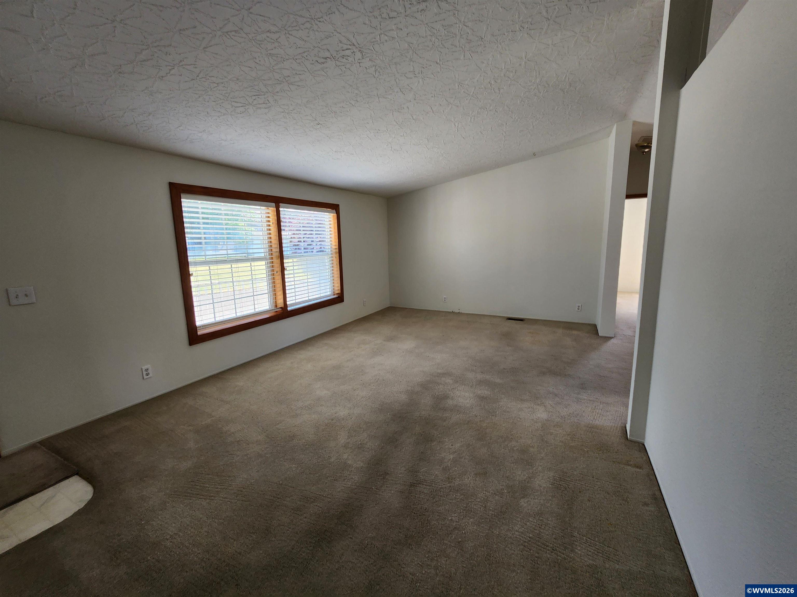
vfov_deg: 89.9
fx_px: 299
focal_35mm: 13
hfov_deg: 106.2
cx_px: 398
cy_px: 298
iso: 64
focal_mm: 2.2
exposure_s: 1/60
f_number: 2.2
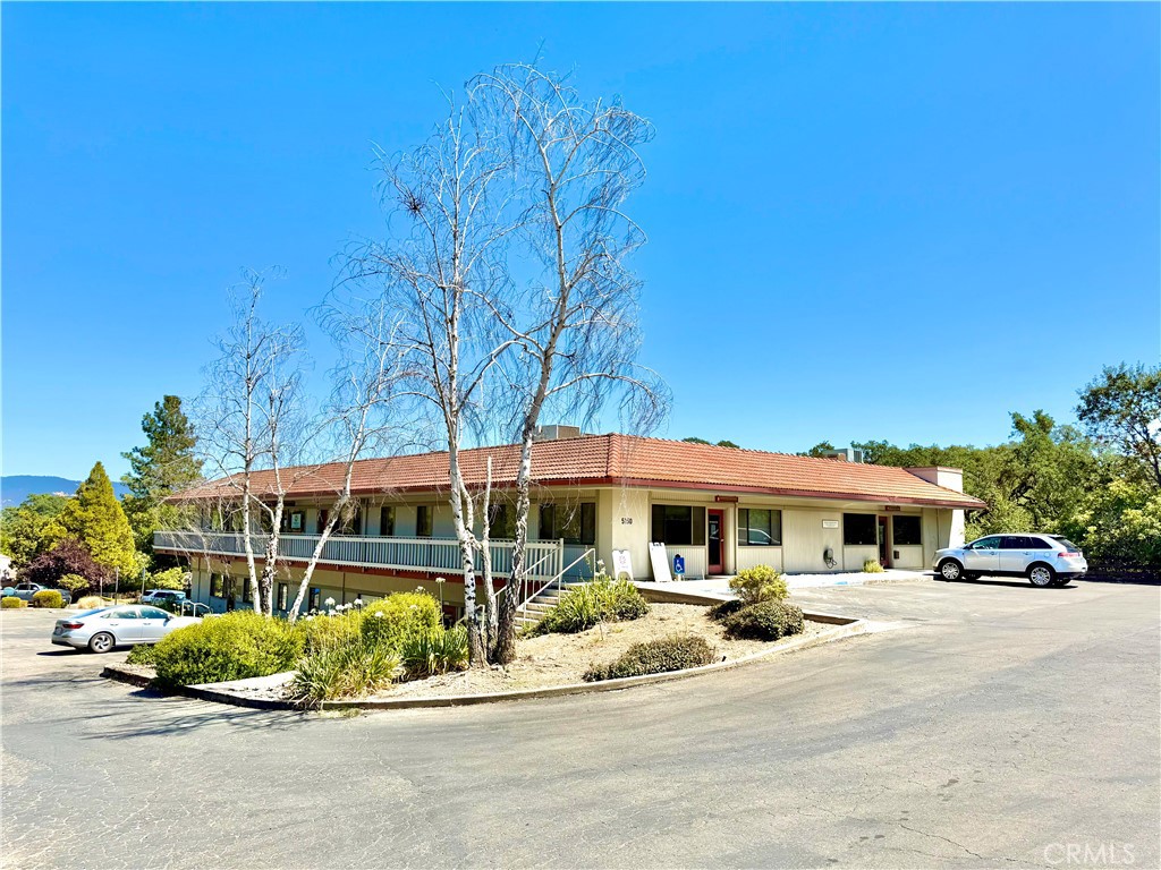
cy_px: 435
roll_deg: -1.1
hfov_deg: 71.6
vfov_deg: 56.8
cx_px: 580
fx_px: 805
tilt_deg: +5.7
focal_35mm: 24
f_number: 1.78
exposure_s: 1/4405
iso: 80
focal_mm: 6.76
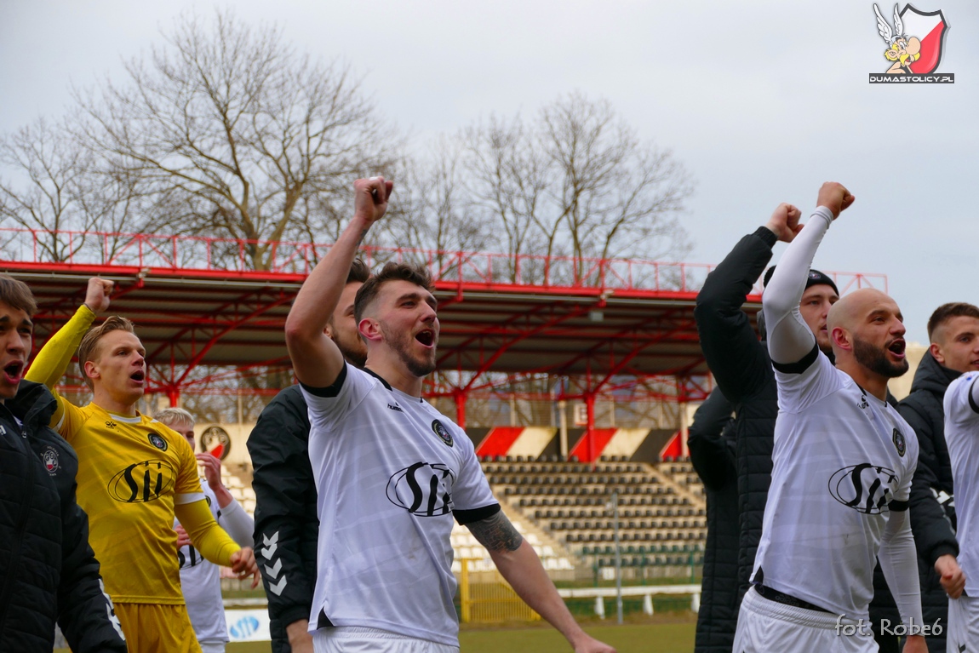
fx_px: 2992
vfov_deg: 12.5
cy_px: 326
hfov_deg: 18.6
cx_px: 490
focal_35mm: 110
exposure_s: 1/250
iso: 200
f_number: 3.9
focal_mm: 39.97
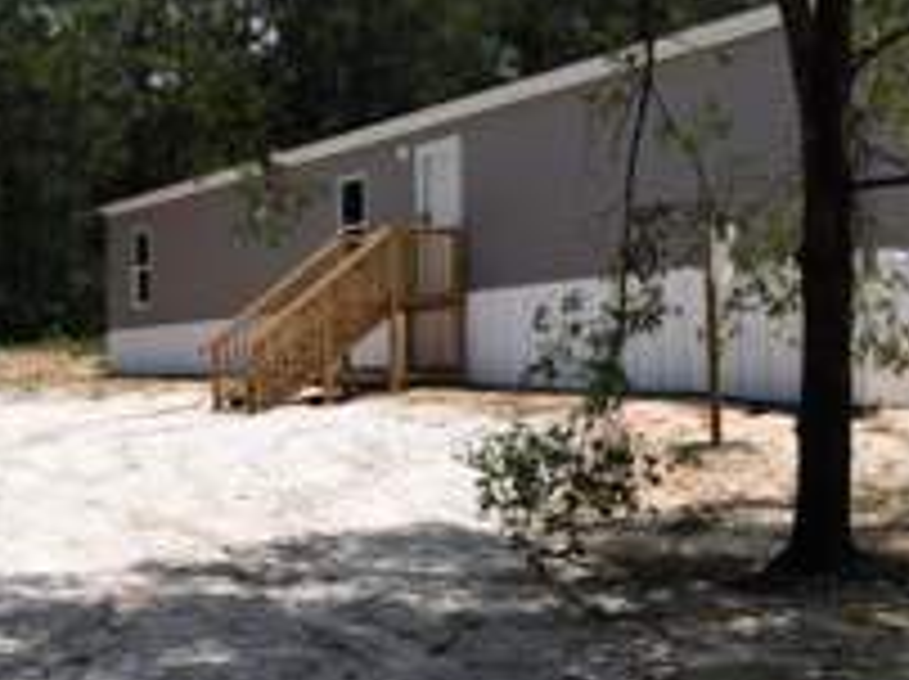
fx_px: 1495
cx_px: 266
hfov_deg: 33.4
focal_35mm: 57
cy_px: 408
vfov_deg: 25.6
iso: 100
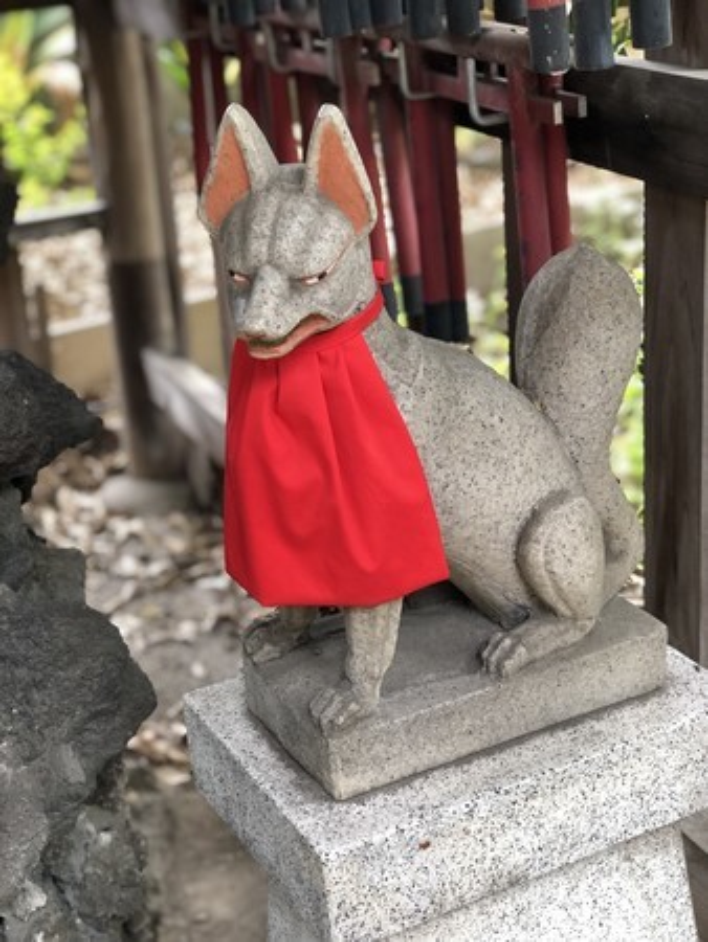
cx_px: 354
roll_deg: +4.7
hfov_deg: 25.7
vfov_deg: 33.8
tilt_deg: -23.2
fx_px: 1553
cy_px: 471
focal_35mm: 57
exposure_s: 1/30
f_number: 2.8
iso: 64
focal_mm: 6.6
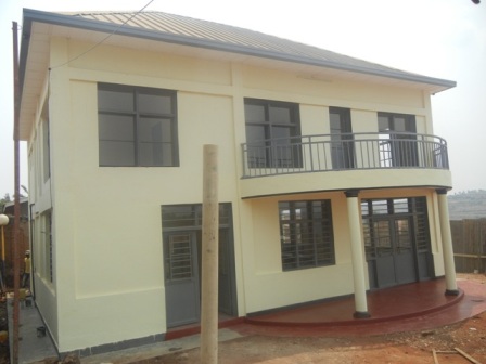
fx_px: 421
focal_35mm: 30
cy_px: 182
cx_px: 243
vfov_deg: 46.8
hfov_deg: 60.0
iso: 160
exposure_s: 1/294
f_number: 7
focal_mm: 5.4
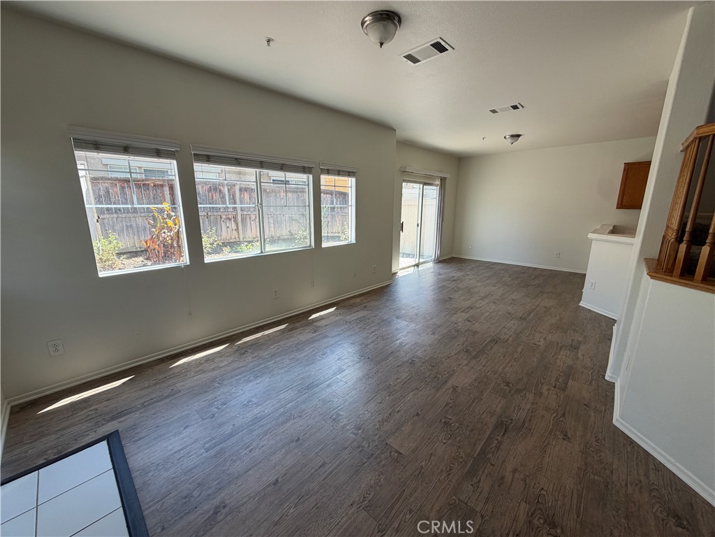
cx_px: 358
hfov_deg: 102.1
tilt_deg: -11.5
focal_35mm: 14
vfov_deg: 85.7
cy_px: 268
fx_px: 289
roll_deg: +1.3
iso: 50
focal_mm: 2.22
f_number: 2.2
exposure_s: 1/121
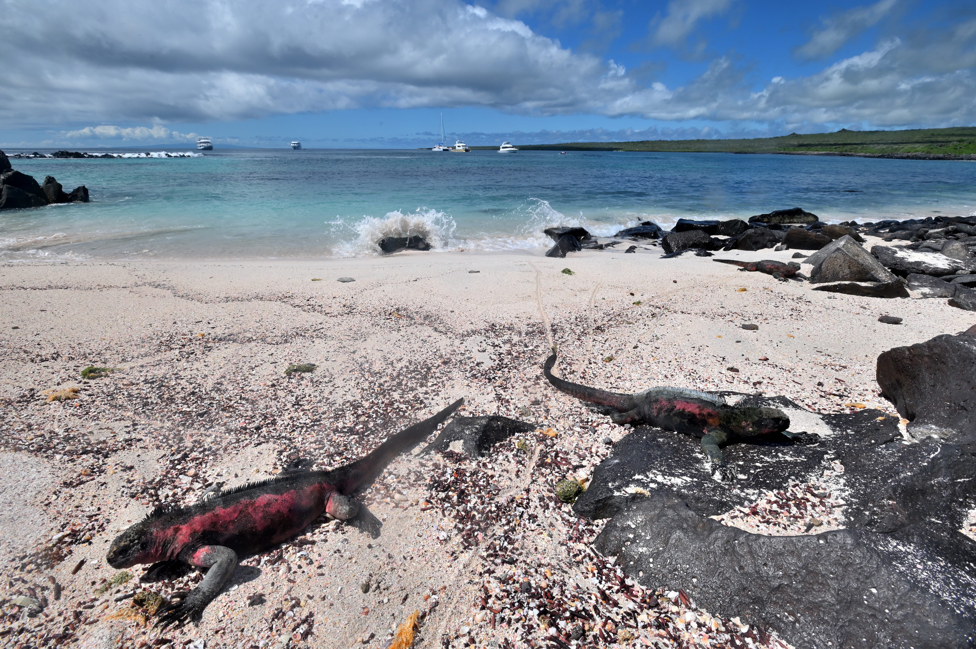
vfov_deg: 70.4
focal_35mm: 17
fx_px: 461
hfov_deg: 93.3
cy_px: 324
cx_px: 488
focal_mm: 17
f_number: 14
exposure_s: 1/250
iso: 200
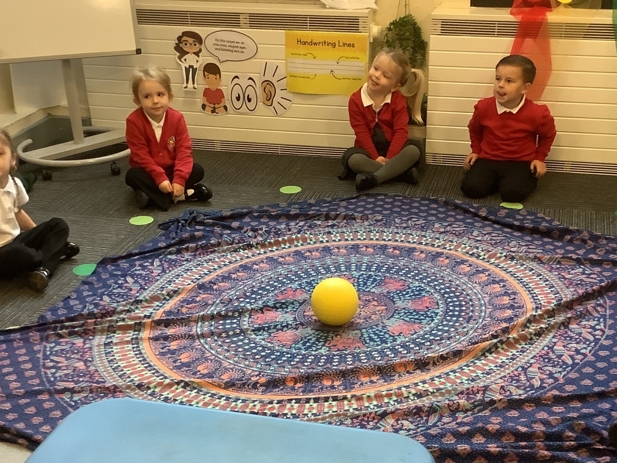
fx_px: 891
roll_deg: +1.6
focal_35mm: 50
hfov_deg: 38.1
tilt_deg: -27.4
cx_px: 353
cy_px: 310
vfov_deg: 28.9
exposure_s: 1/50
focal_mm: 3.3
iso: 250
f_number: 2.4
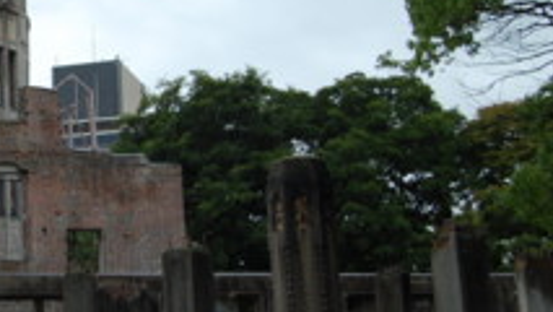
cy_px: 121
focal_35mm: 73
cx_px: -23
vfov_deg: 16.5
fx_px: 1071
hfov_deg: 27.0
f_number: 5.6
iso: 280
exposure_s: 1/125
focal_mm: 22
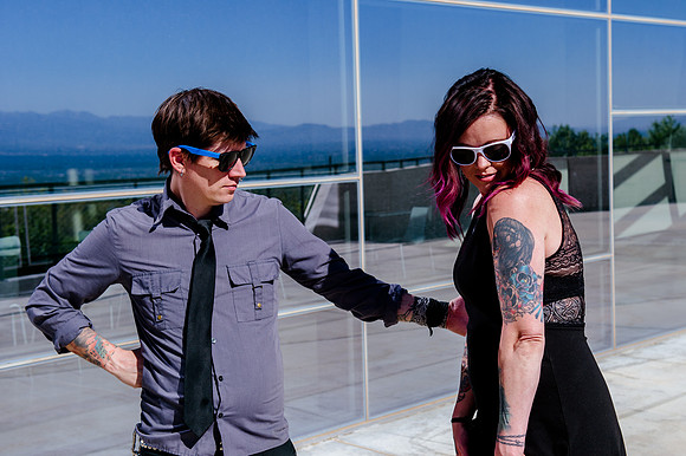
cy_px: 190
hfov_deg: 34.2
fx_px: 1111
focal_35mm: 58
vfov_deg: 23.2
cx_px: 400
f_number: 7.1
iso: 200
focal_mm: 50
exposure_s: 1/800
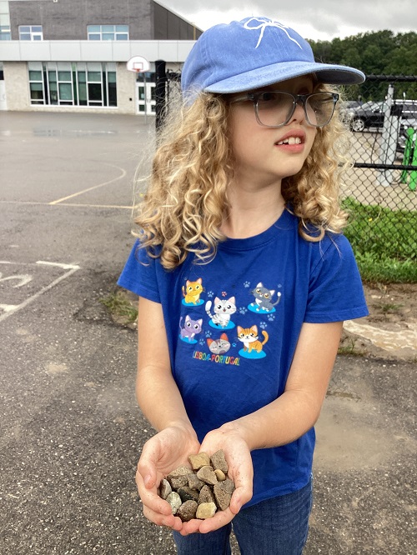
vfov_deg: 58.3
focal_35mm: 31
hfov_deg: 45.5
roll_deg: -1.1
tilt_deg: -19.7
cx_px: 208
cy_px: 278
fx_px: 498
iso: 25
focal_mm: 3.3
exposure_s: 1/134
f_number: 2.4
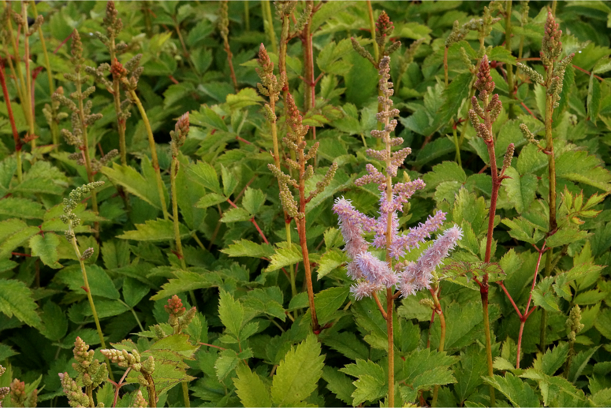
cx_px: 306
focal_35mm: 150
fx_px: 2546
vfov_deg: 9.1
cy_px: 204
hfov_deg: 13.7
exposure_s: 1/160
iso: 1600
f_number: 13
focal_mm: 100
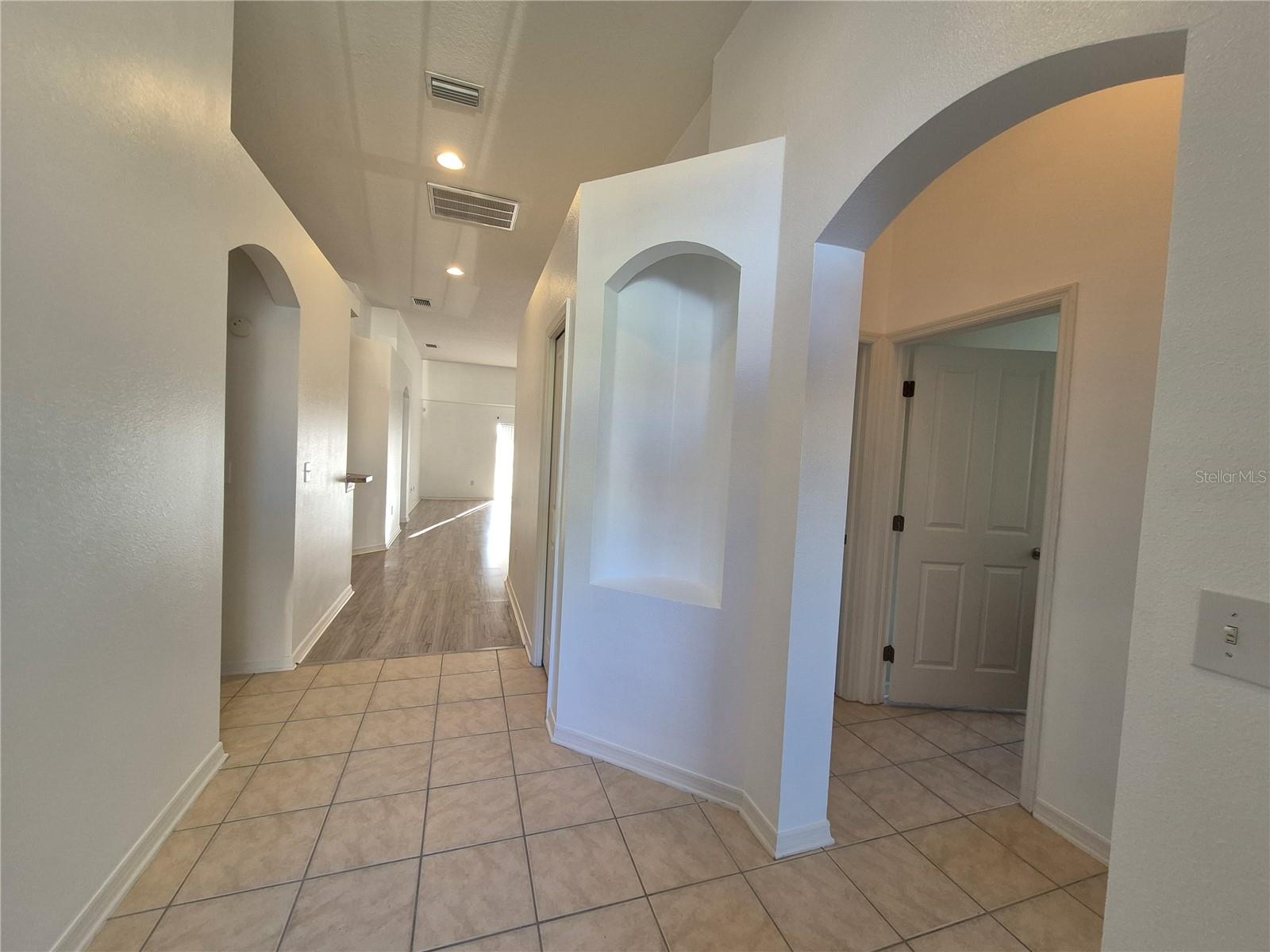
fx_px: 477
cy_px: 476
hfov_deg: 106.2
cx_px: 635
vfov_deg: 89.9
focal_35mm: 13
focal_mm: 1.74
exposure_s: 1/60
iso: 125
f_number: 2.2
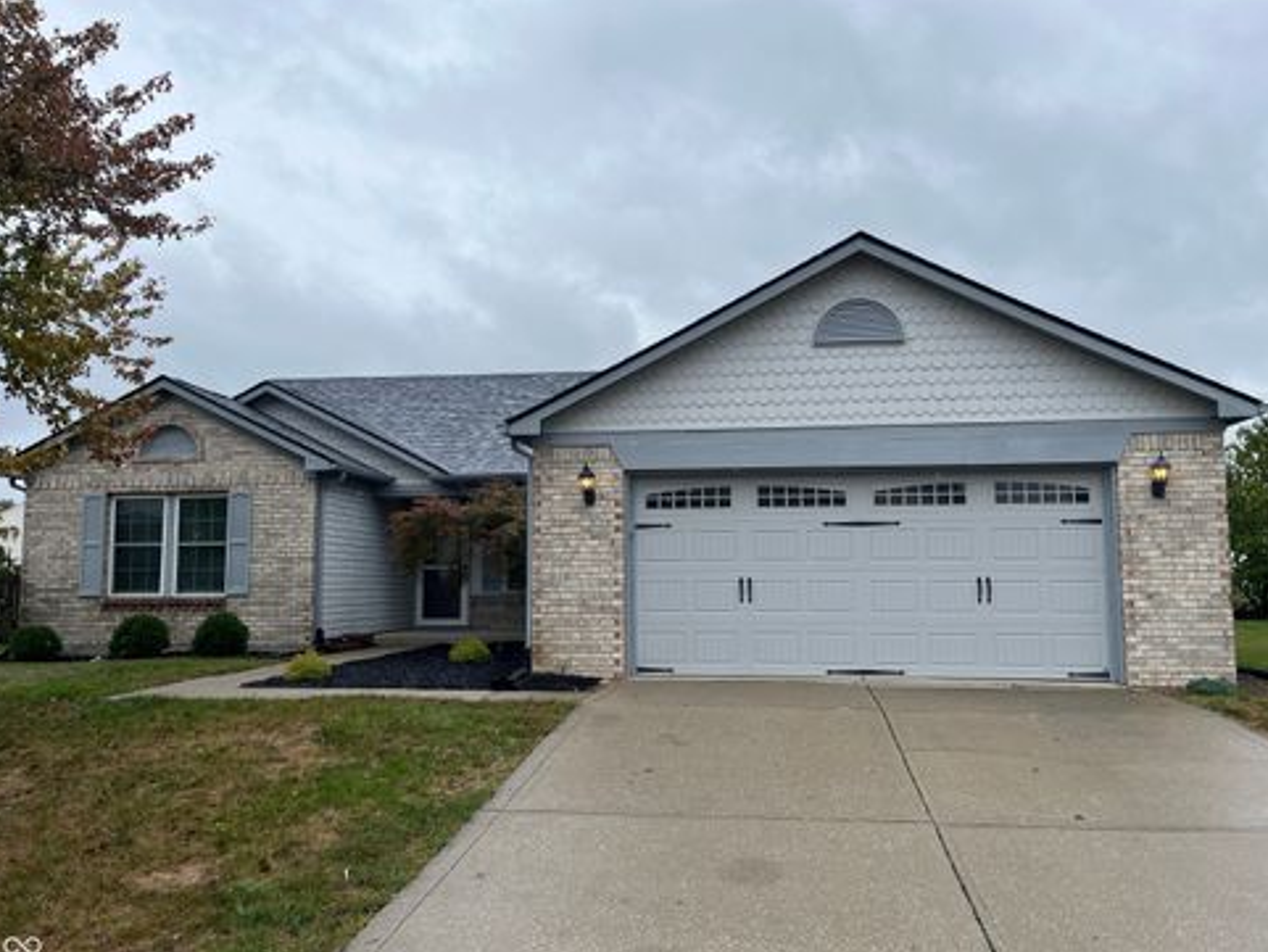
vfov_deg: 51.4
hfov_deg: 65.3
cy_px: 481
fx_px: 989
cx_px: 643
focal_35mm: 27
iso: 50
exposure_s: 1/1441
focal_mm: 5.1
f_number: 1.6
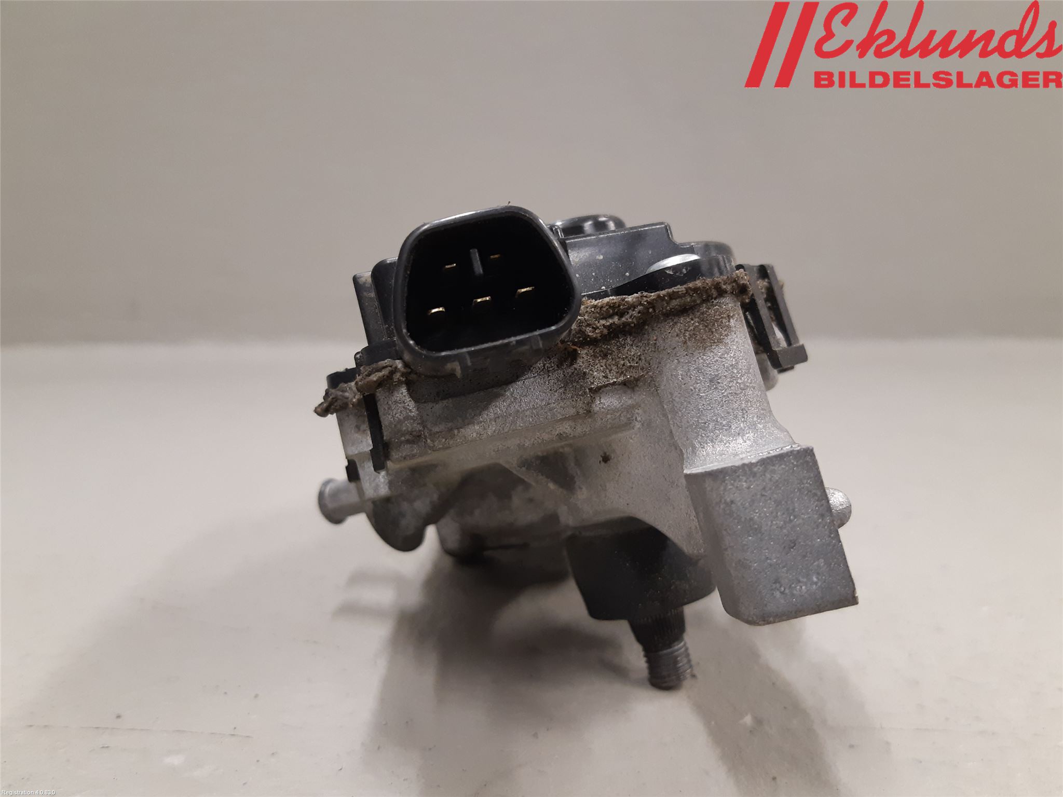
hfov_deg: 67.3
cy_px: 398
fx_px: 798
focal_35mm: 26
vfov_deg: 53.1
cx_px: 532
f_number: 1.7
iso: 200
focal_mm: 3.93
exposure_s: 1/50
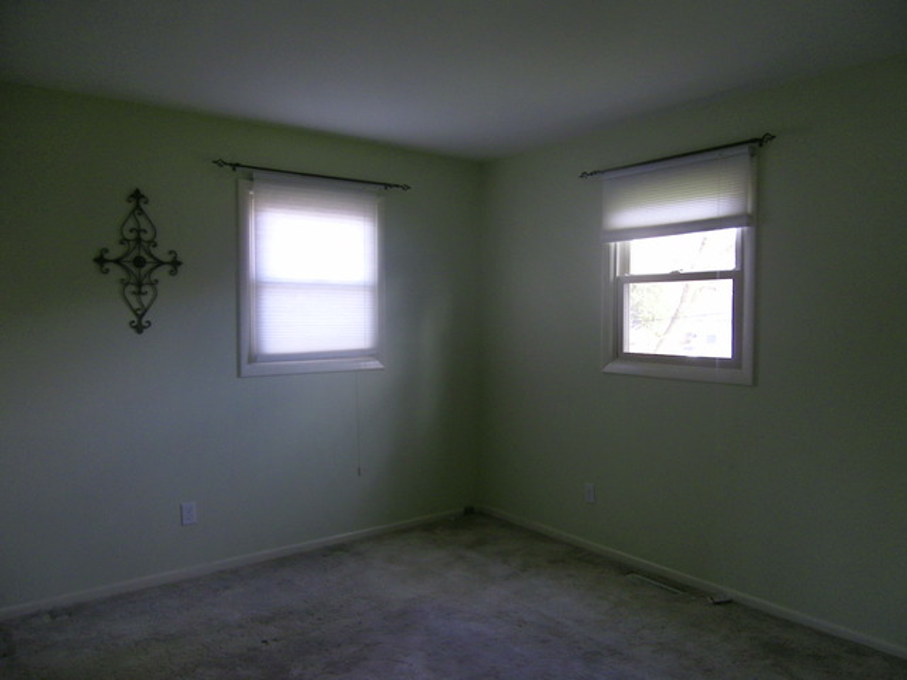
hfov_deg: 63.4
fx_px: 734
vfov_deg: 49.7
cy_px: 340
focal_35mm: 28
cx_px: 454
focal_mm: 4.9
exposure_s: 1/50
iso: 100
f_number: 2.6
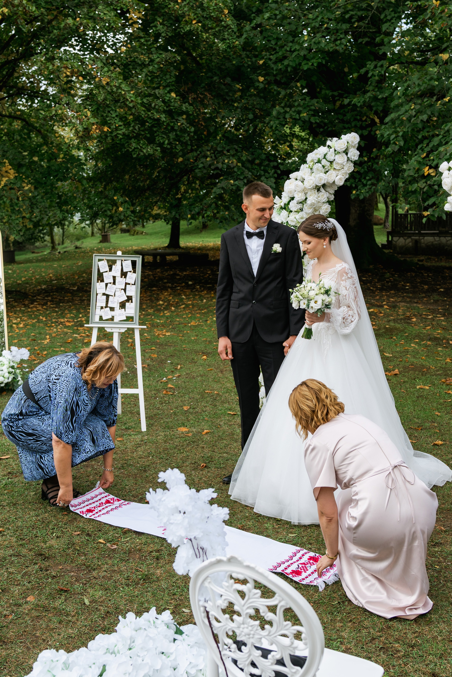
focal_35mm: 42
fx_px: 791
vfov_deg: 46.4
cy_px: 338
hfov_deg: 31.9
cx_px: 226
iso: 125
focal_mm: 28
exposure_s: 1/640
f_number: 3.5
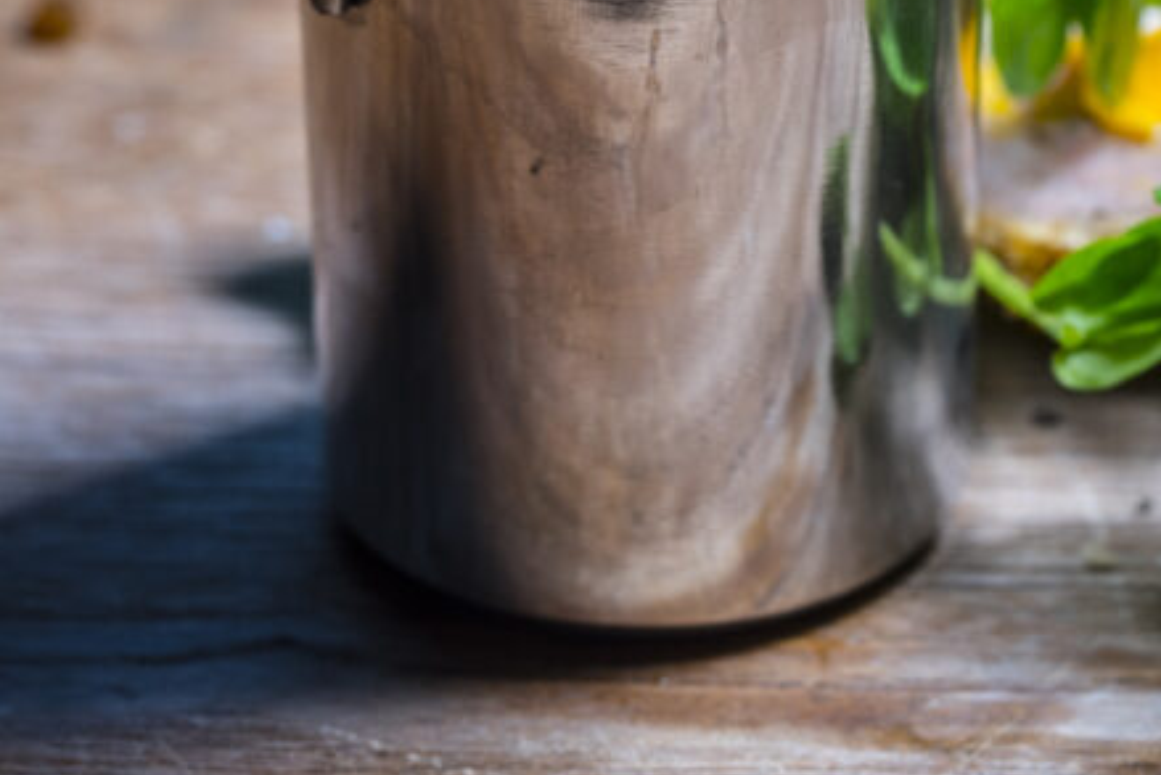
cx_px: 1034
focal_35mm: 210
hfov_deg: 9.8
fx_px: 6774
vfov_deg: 6.5
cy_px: 58
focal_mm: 90
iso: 250
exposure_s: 1/60
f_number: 6.3
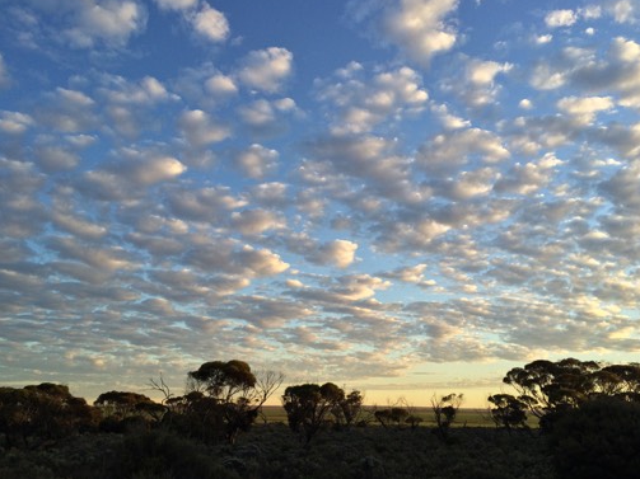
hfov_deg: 60.0
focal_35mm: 30
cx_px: 330
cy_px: 236
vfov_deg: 46.8
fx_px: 555
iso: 32
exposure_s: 1/526
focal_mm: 4.15
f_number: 2.2
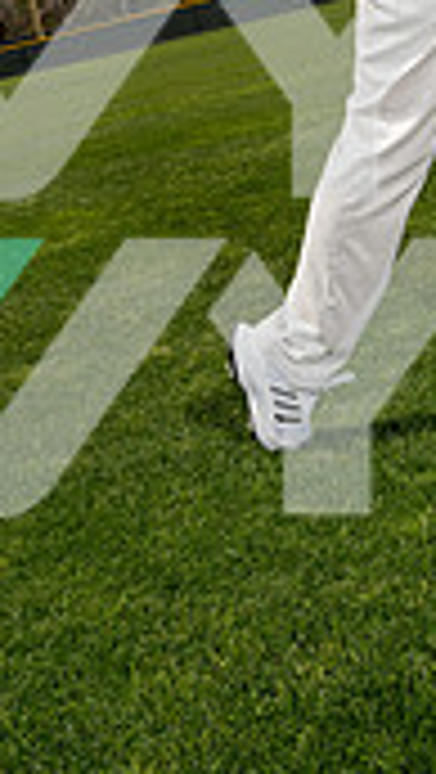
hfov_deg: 16.0
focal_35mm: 74
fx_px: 1518
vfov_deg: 27.4
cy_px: 63
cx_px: 445
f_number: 8
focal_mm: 27
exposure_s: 1/250
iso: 100
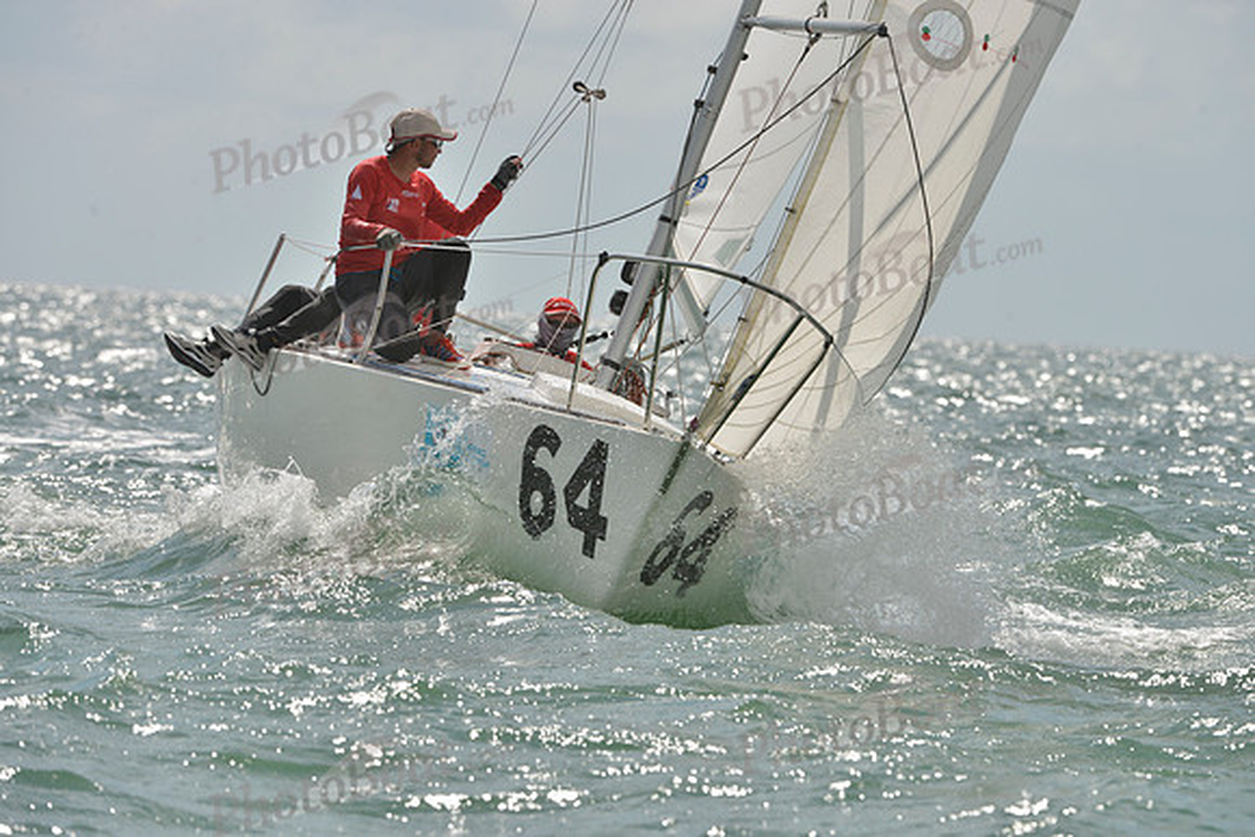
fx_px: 12552
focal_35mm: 360
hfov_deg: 5.7
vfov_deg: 3.8
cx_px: 628
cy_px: 418
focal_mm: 360
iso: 280
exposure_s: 1/1000
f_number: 11
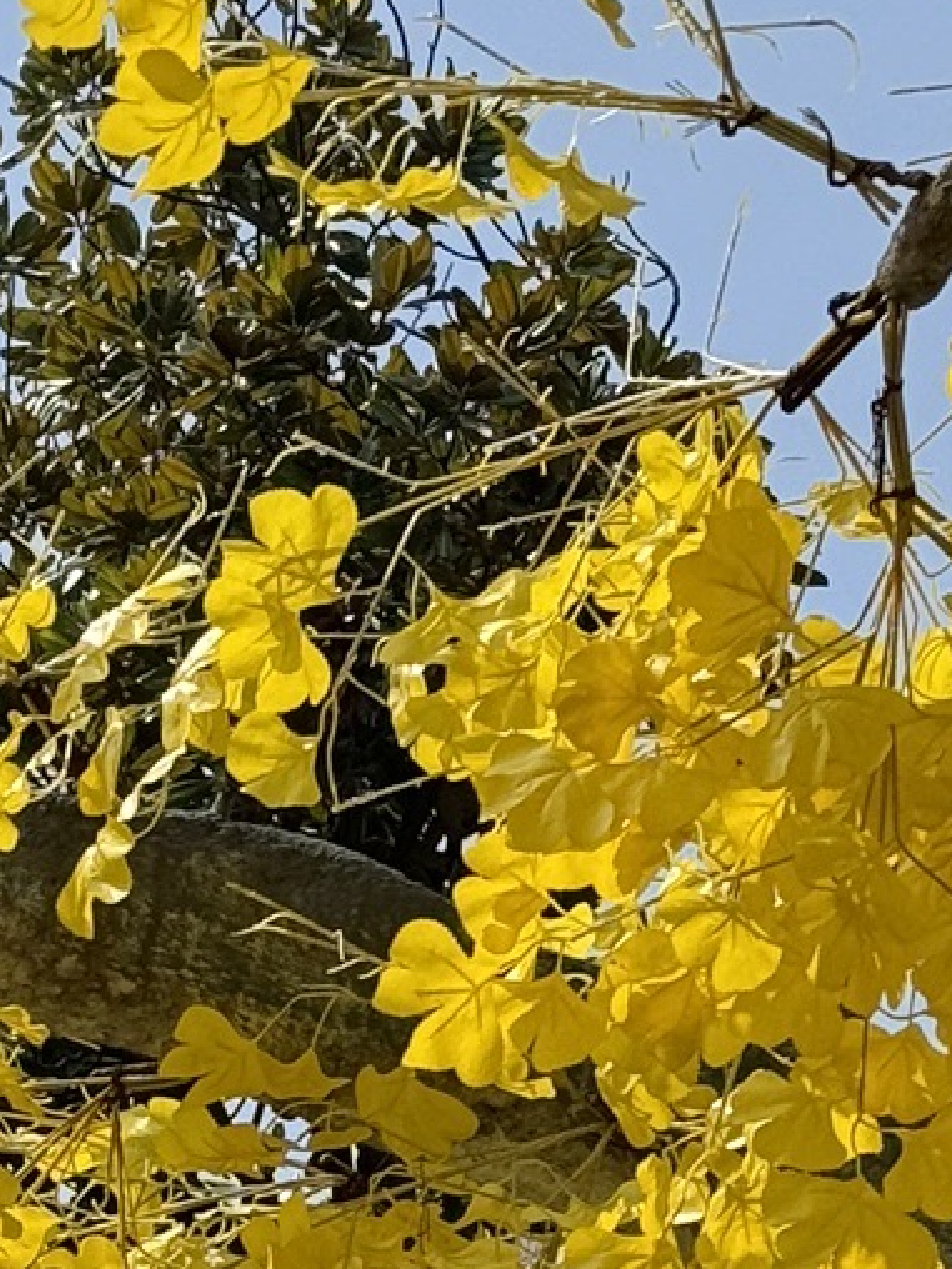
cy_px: 1521
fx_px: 6930
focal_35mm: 189
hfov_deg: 7.8
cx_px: 232
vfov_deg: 10.3
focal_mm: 6.86
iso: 64
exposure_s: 1/4975
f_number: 1.78
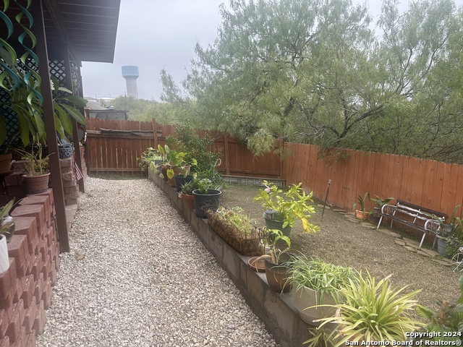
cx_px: 232
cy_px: 174
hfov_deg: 71.6
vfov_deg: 56.8
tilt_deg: -10.5
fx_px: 321
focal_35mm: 24
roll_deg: +1.4
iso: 80
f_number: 1.78
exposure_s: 1/745
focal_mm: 6.86
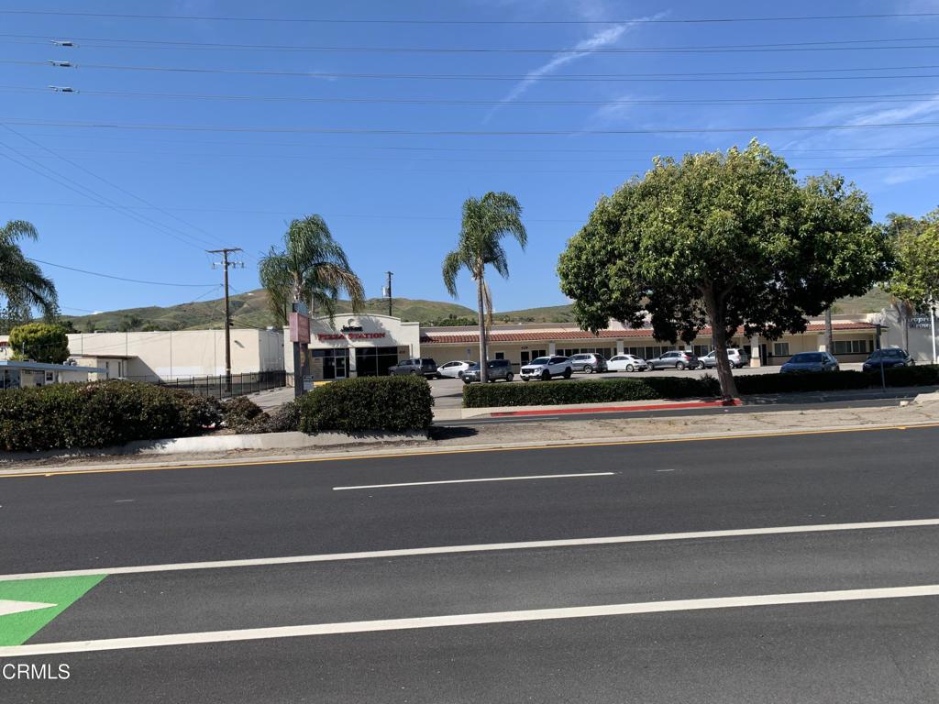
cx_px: 470
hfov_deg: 67.3
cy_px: 352
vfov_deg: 53.1
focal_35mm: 26
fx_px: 705
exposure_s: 1/2160
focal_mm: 4.25
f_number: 1.8
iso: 25
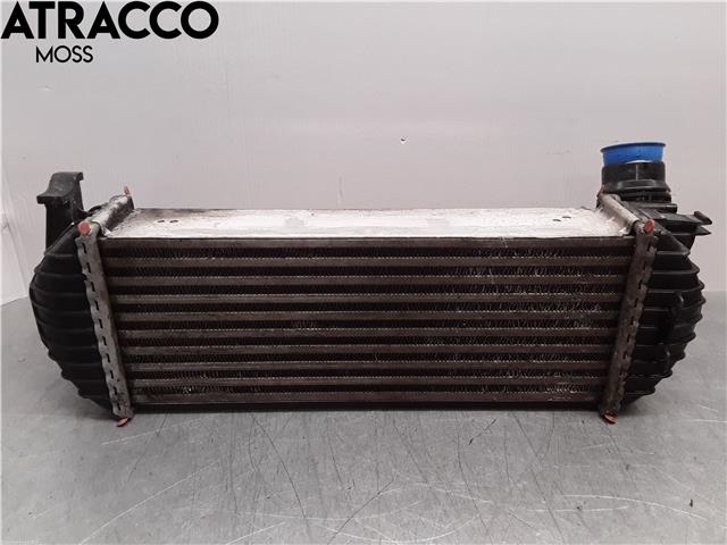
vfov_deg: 49.7
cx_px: 364
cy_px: 272
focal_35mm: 28
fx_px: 588
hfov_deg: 63.4
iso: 64
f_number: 1.9
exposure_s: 1/100
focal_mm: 2.91
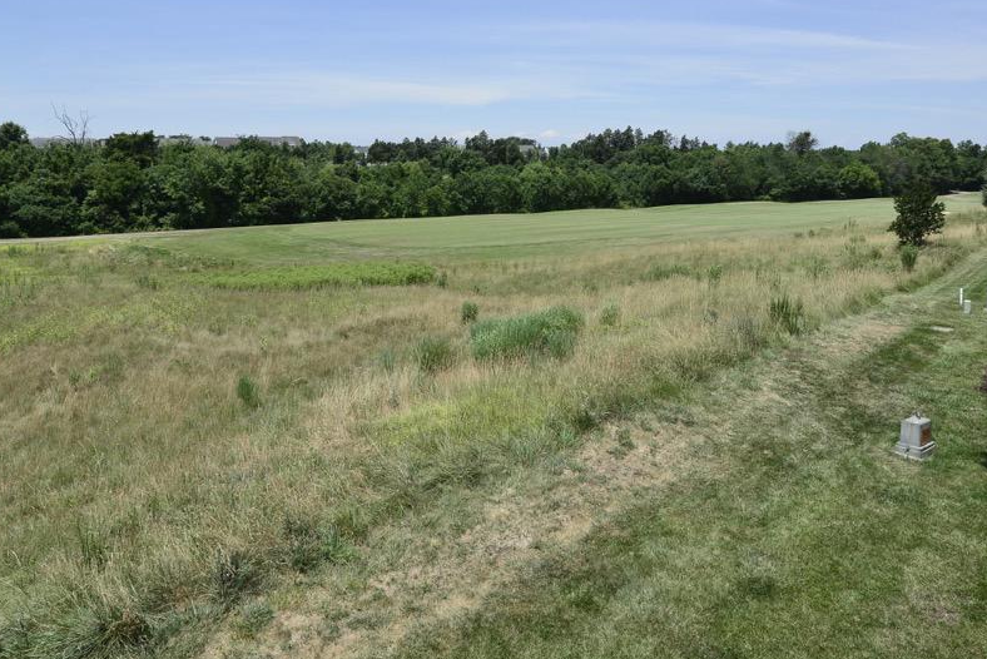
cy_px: 199
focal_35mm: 26
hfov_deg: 69.4
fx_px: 713
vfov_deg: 48.4
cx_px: 510
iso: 250
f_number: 5
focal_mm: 16
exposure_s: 1/1250
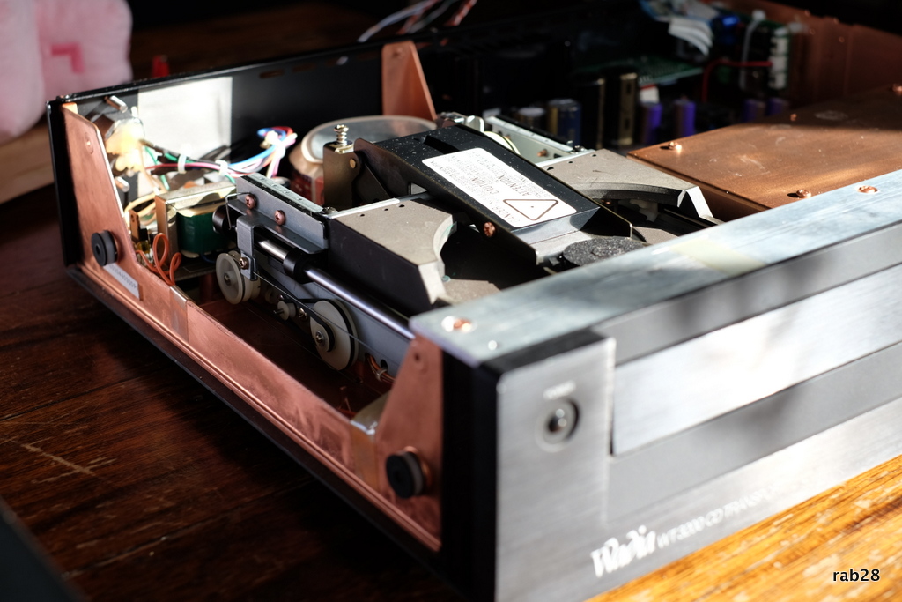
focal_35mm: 53
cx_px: 451
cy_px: 301
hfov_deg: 37.5
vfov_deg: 25.5
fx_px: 1328
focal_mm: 35
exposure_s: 1/125
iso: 200
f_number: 4
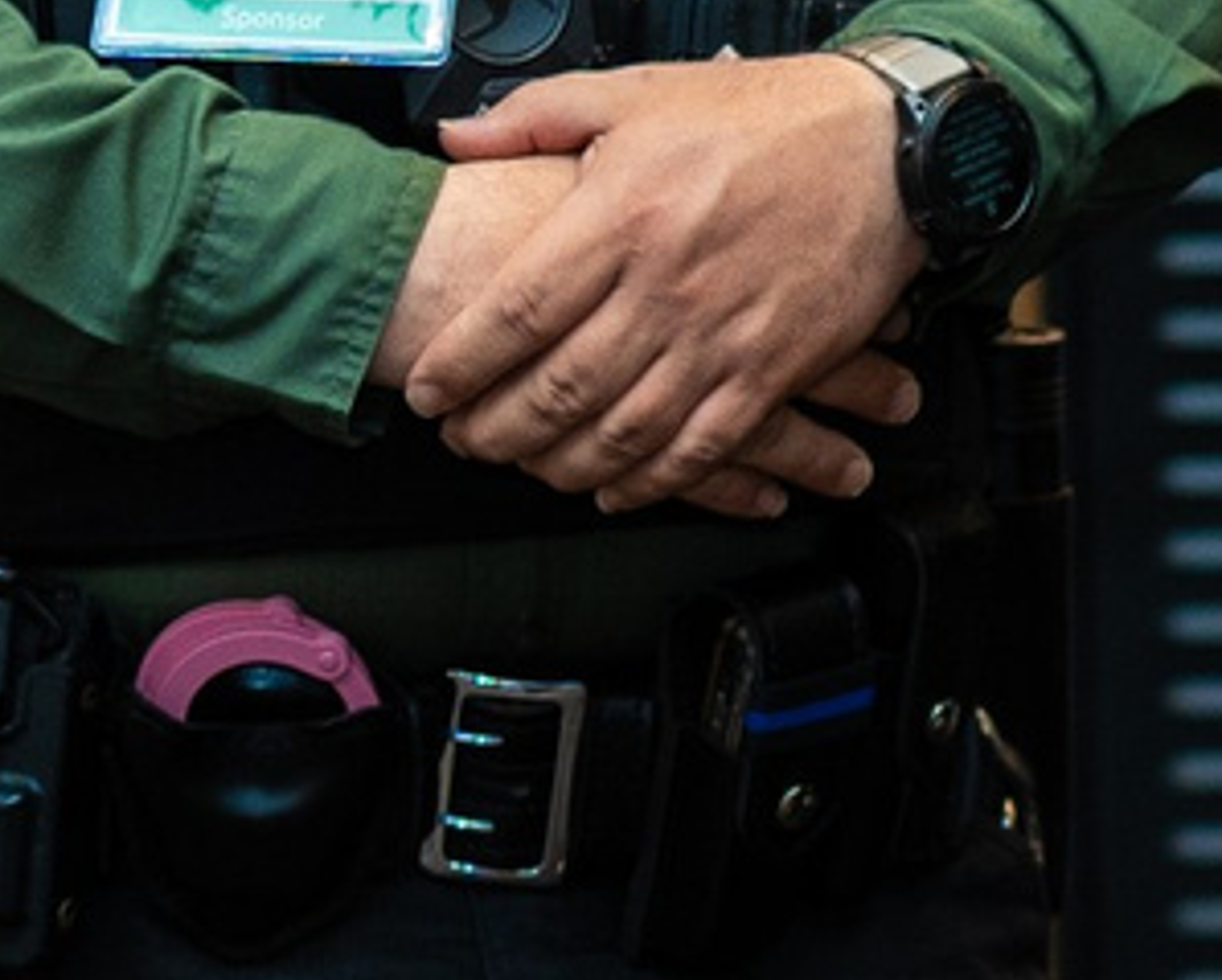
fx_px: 11404
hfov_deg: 6.0
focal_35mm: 315
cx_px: 2333
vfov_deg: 4.9
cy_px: 824
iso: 400
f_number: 1.8
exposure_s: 1/200
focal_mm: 35
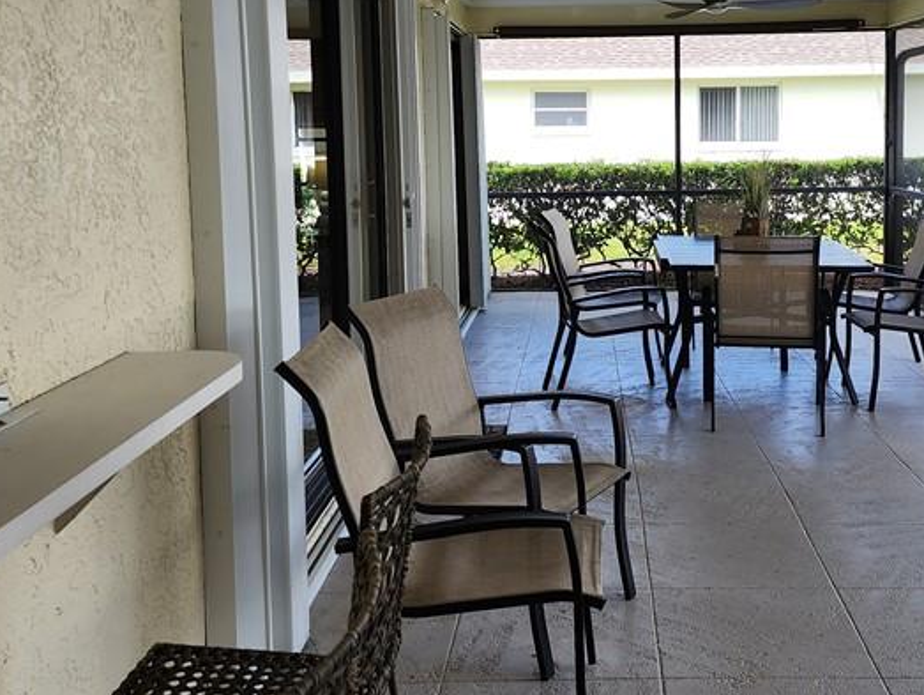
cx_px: 601
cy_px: 219
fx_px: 1202
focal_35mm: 45
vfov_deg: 31.9
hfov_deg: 41.6
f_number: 1.8
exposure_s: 1/180
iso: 32
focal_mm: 6.4
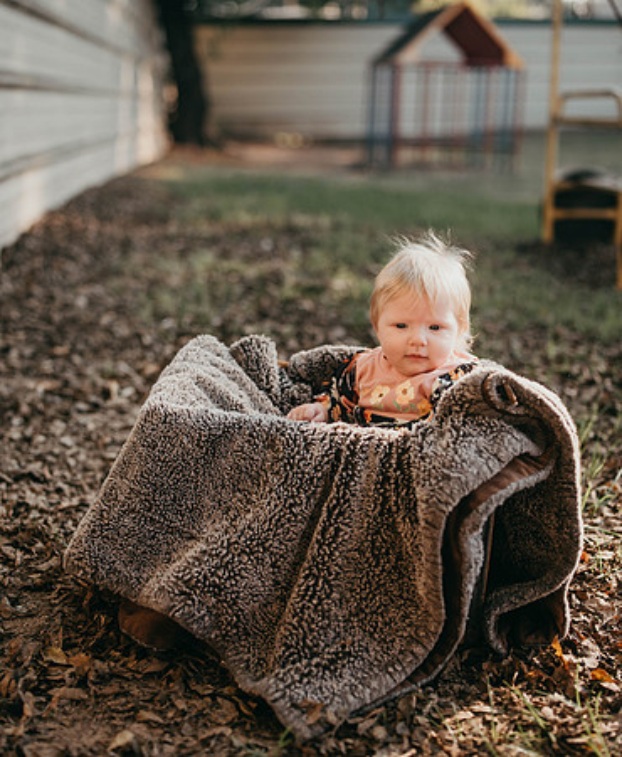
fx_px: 1105
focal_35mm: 49
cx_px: 304
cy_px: 377
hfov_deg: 31.4
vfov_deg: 37.8
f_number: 1.6
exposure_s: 1/1600
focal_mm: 35
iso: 64
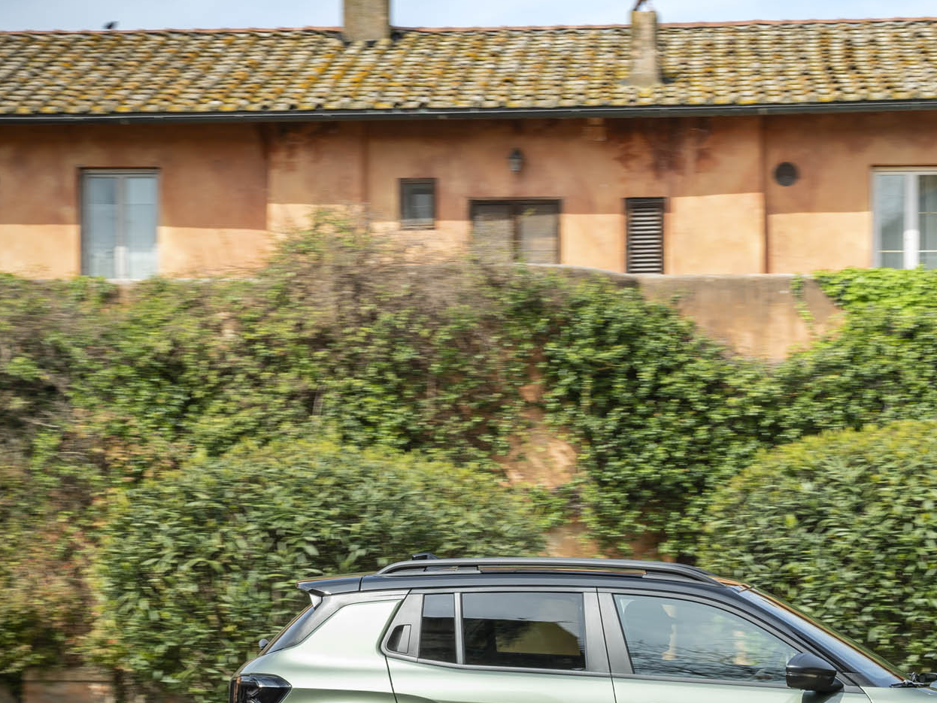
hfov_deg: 17.8
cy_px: 632
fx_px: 2978
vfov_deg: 13.3
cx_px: 705
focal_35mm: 110
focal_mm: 44
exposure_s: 1/50
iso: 50
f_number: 10
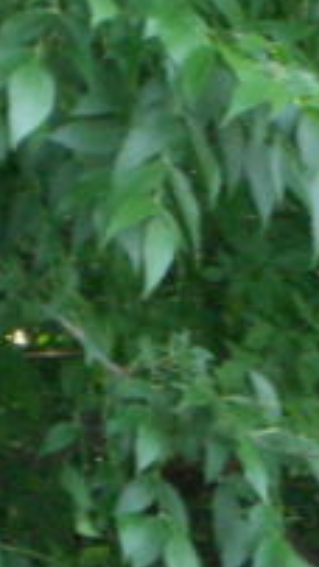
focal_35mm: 361
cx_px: 621
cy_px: 617
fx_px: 5435
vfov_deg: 6.0
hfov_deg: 3.3
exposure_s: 1/80
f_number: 4.8
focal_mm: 17.4
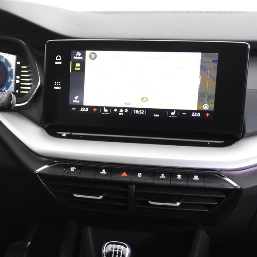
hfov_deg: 23.1
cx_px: 3
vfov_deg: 23.9
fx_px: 605
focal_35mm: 72
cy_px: 159
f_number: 3.2
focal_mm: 26
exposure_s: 1/40
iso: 4000
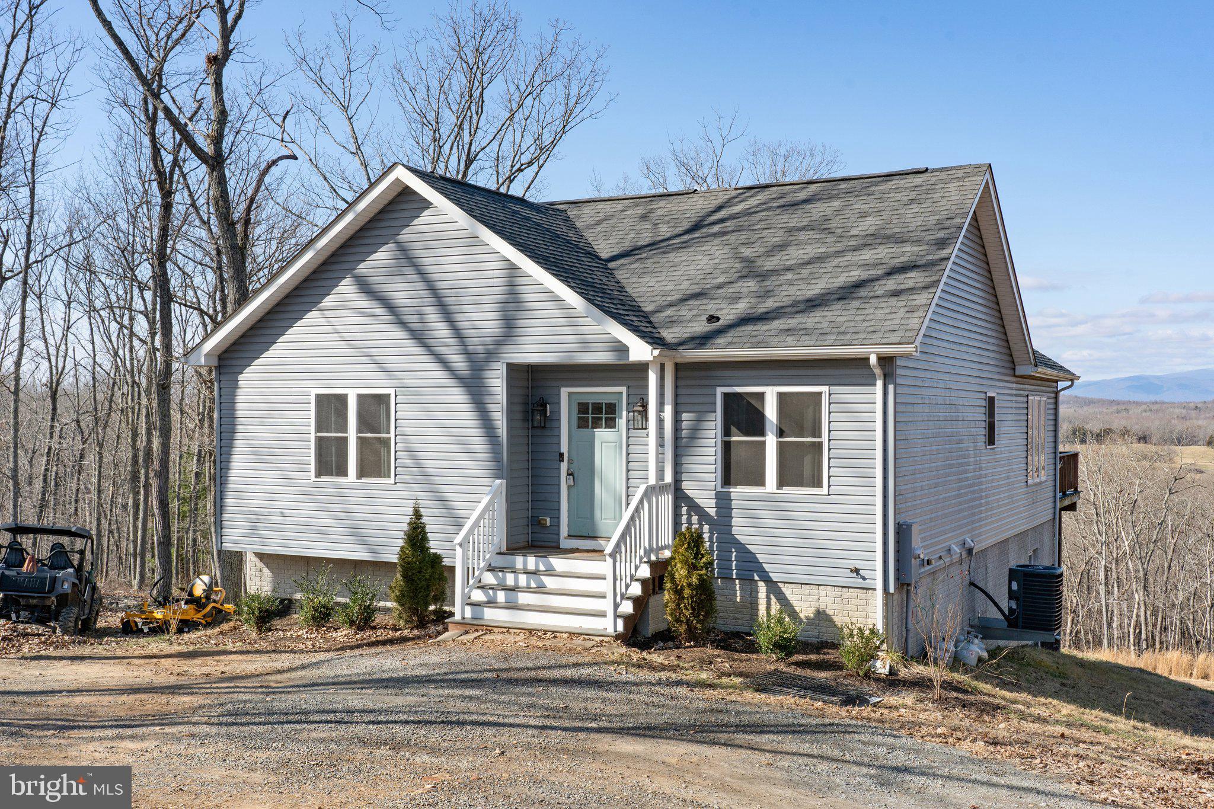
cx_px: 607
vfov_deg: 38.9
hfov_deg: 55.8
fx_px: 1146
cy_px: 404
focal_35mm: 34
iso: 320
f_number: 11
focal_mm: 34
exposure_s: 1/400
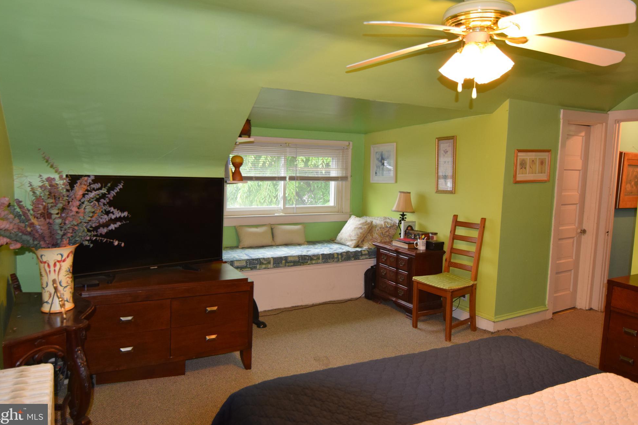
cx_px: 309
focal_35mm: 24
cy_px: 206
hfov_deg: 74.8
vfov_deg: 54.0
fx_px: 417
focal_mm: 15
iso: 800
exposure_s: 1/80
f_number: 4.5
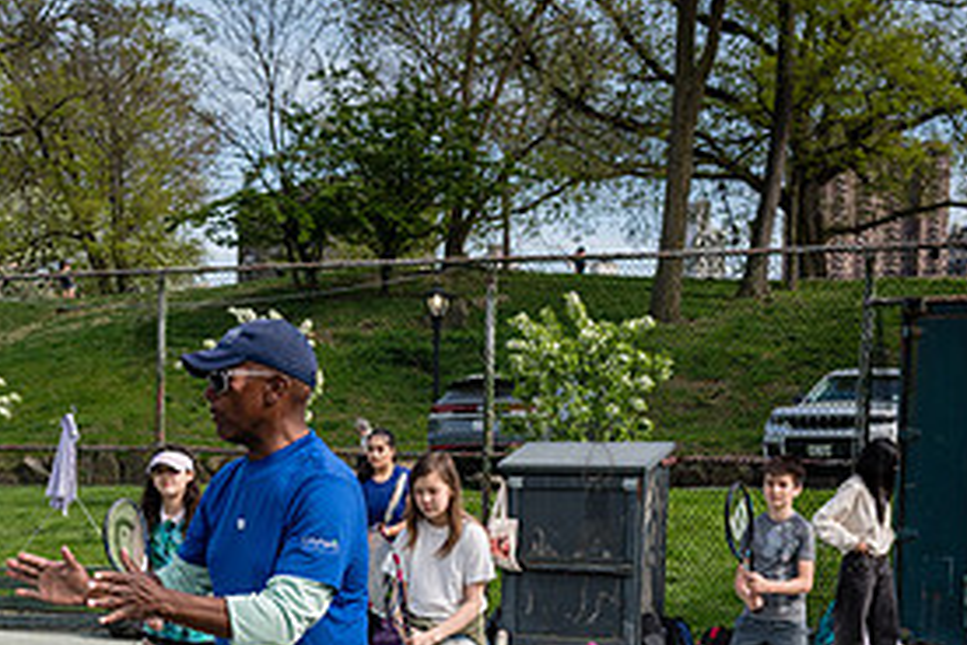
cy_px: 712
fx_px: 2310
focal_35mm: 86
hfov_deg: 23.4
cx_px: 221
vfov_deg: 15.5
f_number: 4.5
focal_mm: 38
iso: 100
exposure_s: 1/400
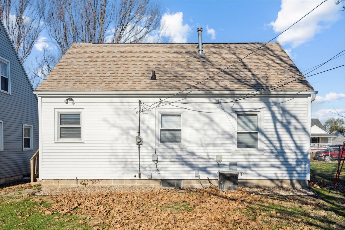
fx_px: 287
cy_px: 115
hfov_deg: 61.9
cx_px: 172
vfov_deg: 43.6
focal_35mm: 30
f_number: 10
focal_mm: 30
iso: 400
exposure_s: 1/1600
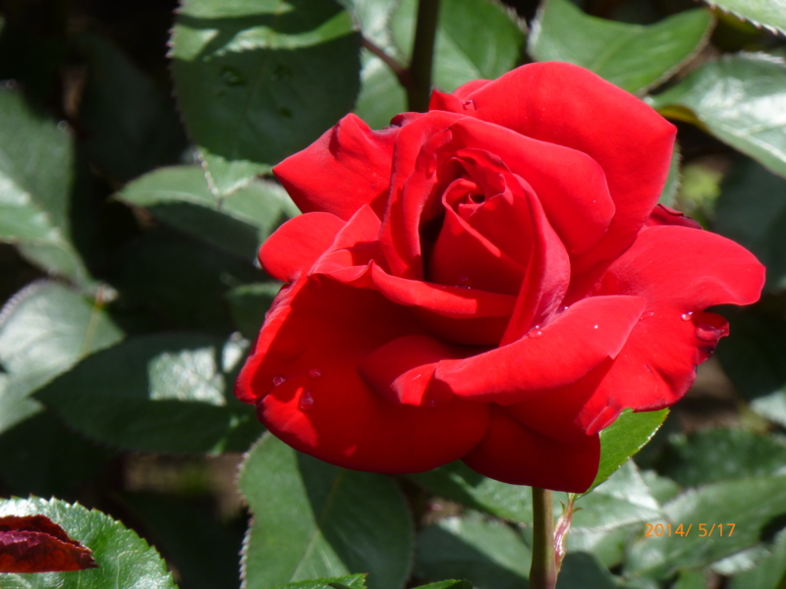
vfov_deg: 3.1
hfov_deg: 4.1
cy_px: 294
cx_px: 393
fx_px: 10899
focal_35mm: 480
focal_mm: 86
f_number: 6.4
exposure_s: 1/200
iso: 100
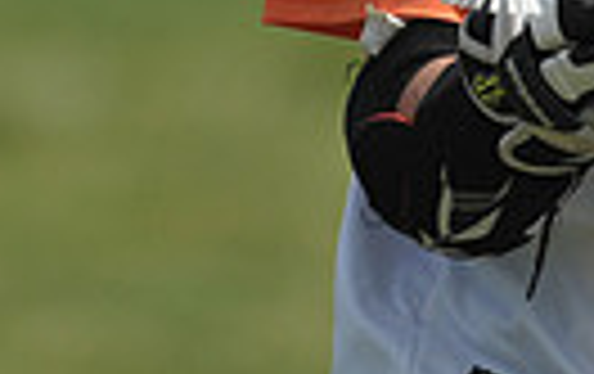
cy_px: -437
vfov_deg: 0.7
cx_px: 68
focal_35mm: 1785
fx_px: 28946
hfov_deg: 1.2
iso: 640
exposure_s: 1/5000
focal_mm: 400
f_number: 4
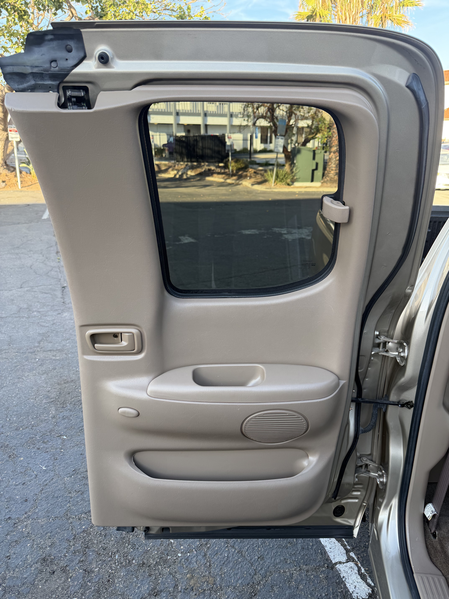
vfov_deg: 71.6
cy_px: 300
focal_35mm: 24
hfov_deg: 56.8
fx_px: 415
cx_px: 224
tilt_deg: -19.0
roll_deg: -0.3
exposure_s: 1/187
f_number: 1.78
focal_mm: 6.76
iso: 64
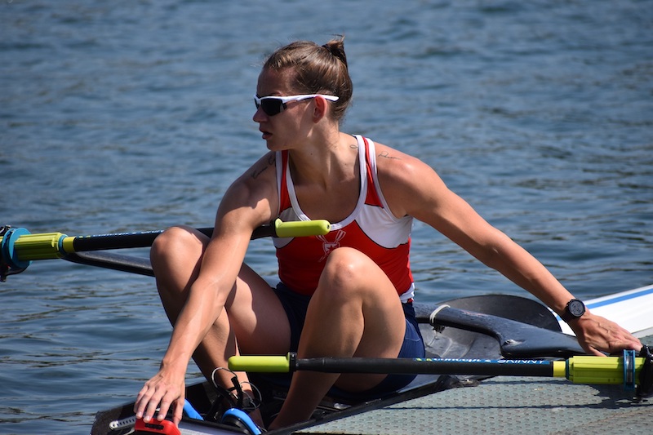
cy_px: 218
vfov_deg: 3.1
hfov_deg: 4.6
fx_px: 8160
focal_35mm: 450
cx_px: 326
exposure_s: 1/2000
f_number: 7.1
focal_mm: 300
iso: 400
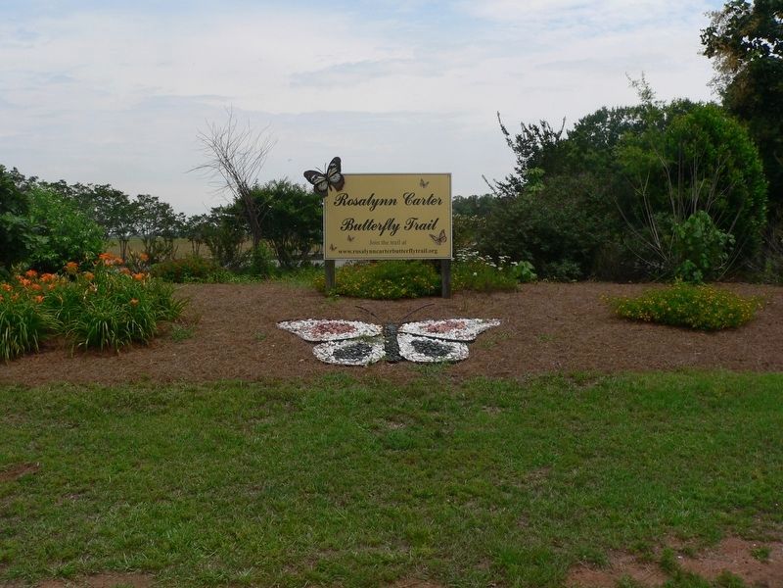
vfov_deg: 39.7
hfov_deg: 51.4
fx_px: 814
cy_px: 294
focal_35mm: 36
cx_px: 392
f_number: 4.6
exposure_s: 1/640
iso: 80
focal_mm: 6
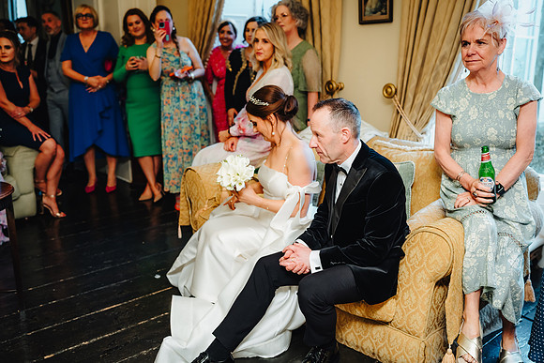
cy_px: 182
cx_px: 272
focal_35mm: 35
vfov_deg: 37.9
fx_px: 529
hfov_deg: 54.4
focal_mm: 35
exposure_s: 1/200
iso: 500
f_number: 2.5
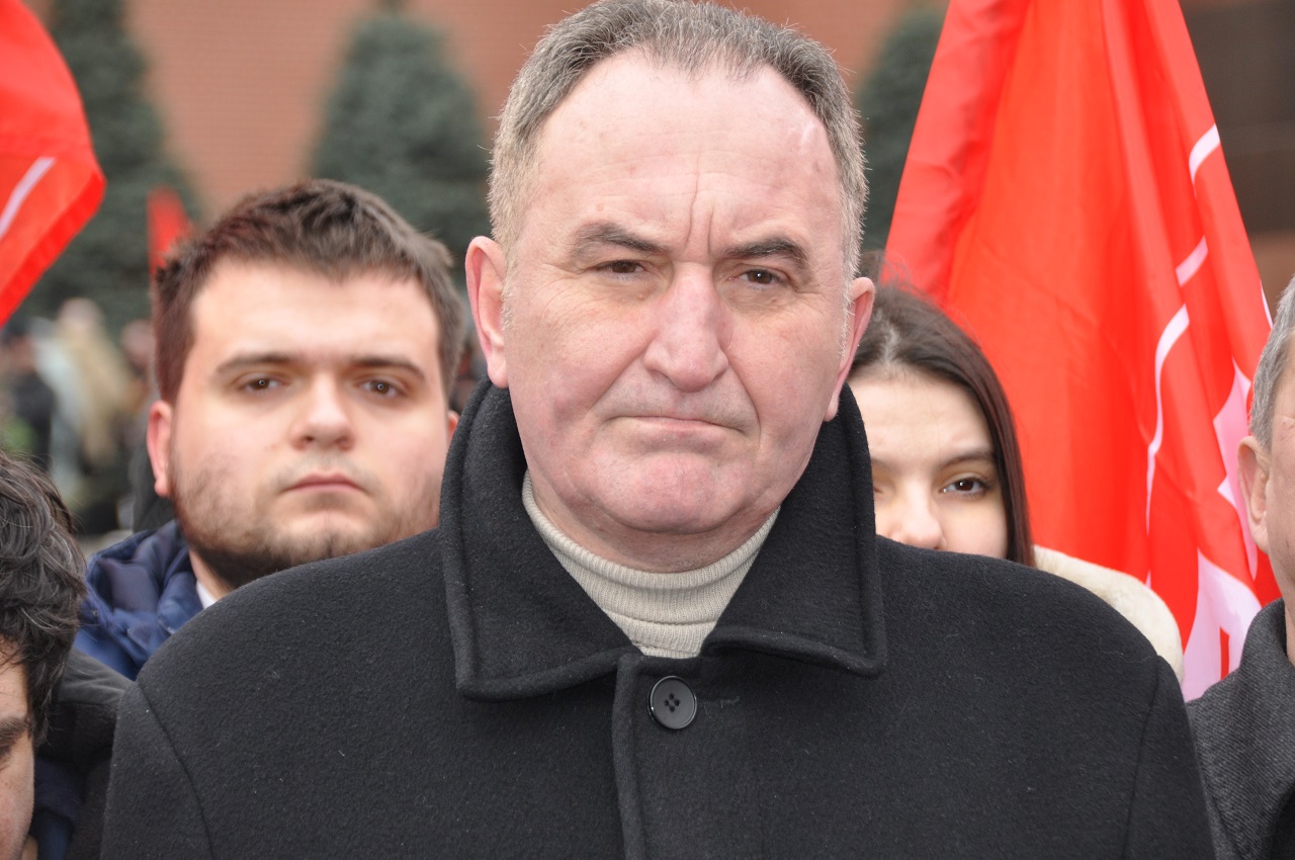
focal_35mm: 195
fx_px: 7006
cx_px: 648
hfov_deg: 10.6
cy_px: 430
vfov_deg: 7.0
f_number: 5.6
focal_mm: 130
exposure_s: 1/160
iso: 400
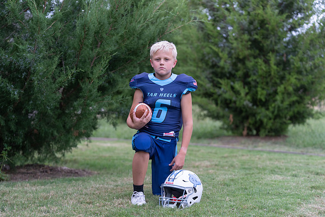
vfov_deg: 16.9
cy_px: 108
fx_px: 731
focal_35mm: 81
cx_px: 162
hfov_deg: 25.1
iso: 640
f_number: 2.8
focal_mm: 81
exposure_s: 1/320
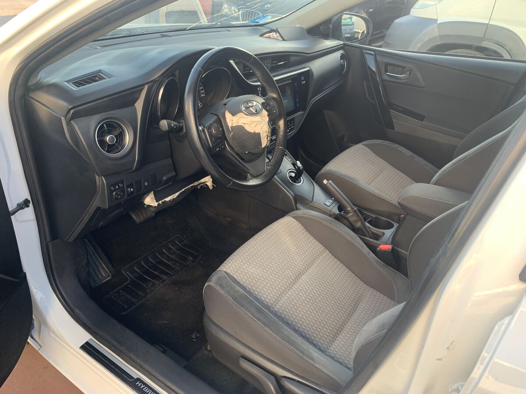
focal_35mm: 26
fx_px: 395
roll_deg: -6.0
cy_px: 197
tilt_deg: -31.5
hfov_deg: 67.3
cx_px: 263
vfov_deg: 53.1
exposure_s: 1/121
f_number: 1.8
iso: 64
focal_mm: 4.25
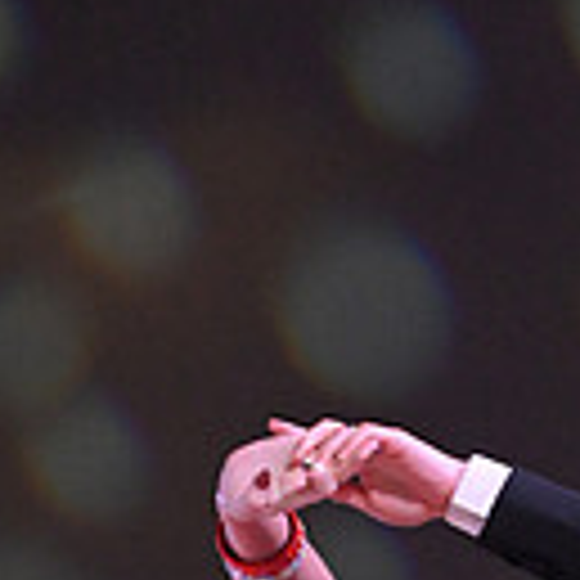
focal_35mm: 468
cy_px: 1254
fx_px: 8872
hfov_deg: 3.7
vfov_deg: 3.7
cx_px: 641
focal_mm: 122
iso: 3200
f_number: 6.3
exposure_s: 1/400
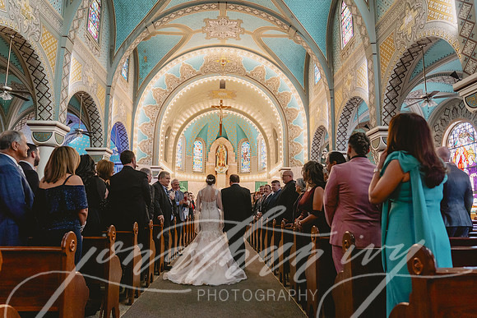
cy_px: 159
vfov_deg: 53.2
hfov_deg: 73.7
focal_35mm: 24
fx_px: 318
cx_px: 238
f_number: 2.8
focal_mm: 24
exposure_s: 1/250
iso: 1600
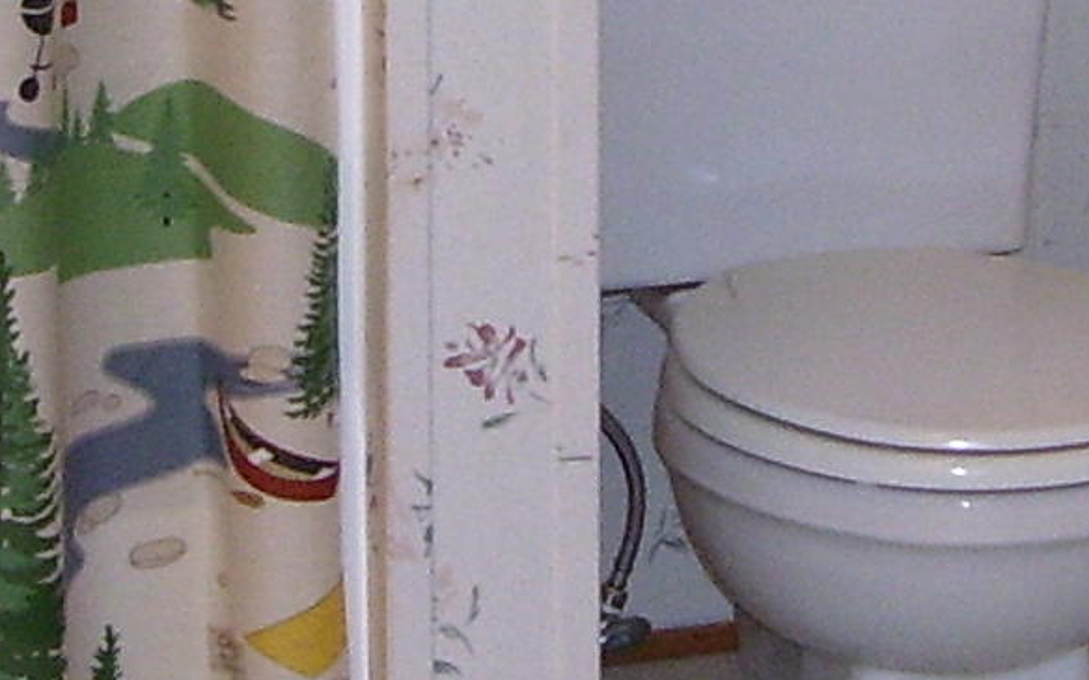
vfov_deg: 8.2
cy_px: -153
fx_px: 4719
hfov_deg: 13.2
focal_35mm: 159
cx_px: 591
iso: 125
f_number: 2.7
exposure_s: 1/60
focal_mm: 5.6
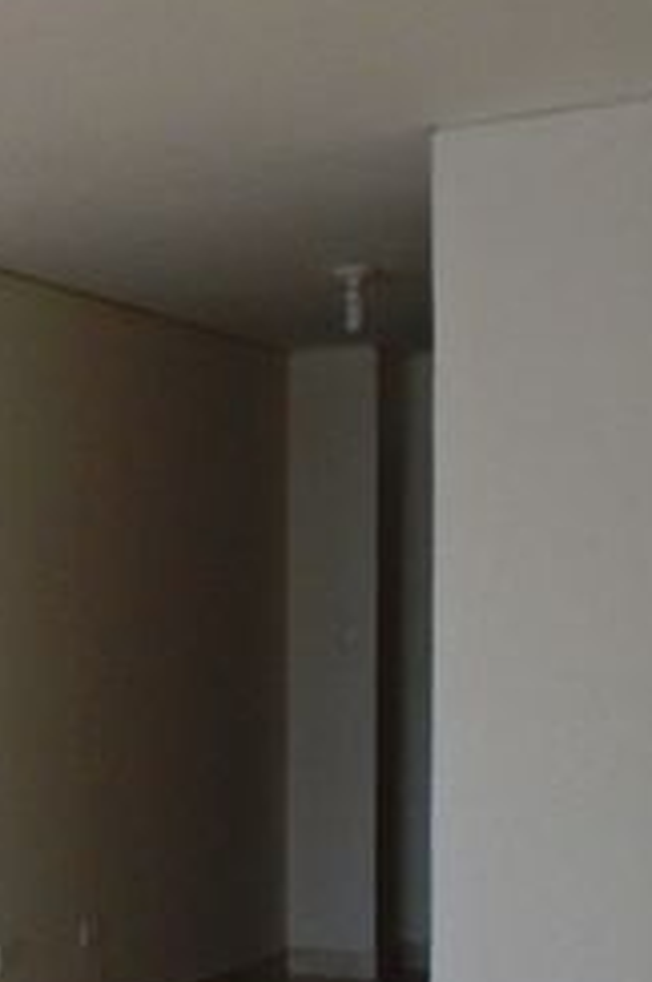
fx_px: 2016
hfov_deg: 15.9
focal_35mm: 74
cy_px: 696
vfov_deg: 27.1
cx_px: -489
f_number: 3.2
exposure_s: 1/125
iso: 100
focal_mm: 4.6
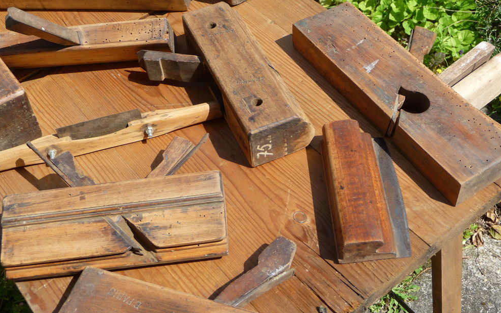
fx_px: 737
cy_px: 143
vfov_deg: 24.0
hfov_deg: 37.5
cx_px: 254
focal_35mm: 54
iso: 100
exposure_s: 1/500
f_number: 4.2
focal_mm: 8.5
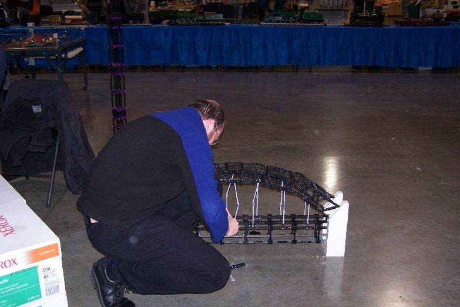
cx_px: 230
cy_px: 157
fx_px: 511
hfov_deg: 48.5
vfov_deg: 33.4
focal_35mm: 40
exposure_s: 1/60
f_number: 2.8
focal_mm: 6.3
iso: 140
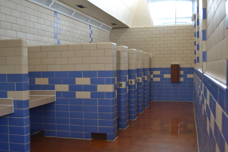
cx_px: 114
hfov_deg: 49.6
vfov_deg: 34.2
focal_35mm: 39
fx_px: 247
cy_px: 76
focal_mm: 26
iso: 400
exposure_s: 1/80
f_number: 4.2
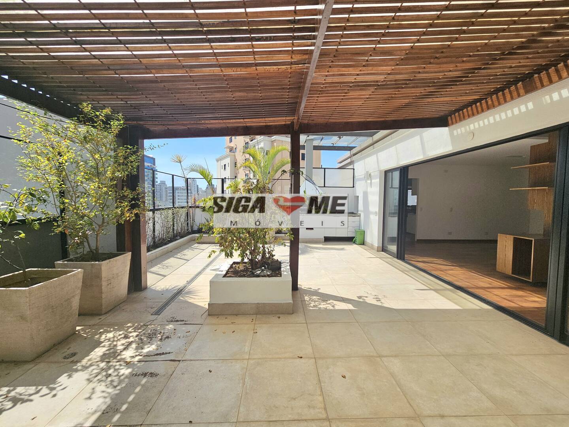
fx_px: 214
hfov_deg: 106.2
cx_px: 284
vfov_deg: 89.9
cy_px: 214
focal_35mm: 13
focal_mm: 2.2
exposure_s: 1/2500
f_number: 2.2
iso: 50
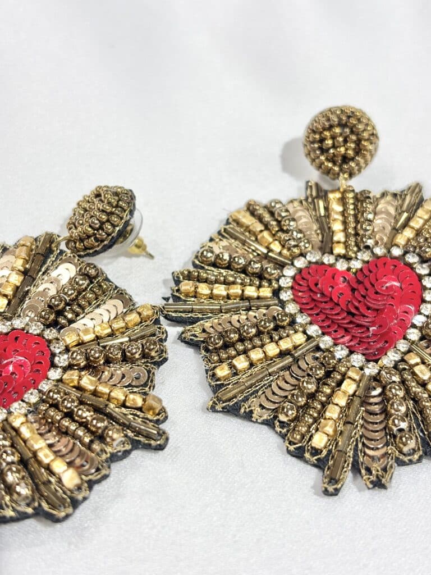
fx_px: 863
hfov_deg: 28.0
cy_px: 288
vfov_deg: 36.8
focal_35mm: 52
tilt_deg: -37.1
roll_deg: +5.6
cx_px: 216
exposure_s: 1/180
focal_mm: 5.96
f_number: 1.6
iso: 32
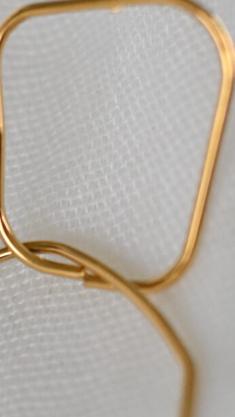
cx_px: -147
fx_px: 2528
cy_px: 337
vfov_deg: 9.4
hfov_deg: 5.3
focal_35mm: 228
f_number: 4
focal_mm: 35
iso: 500
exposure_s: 1/125
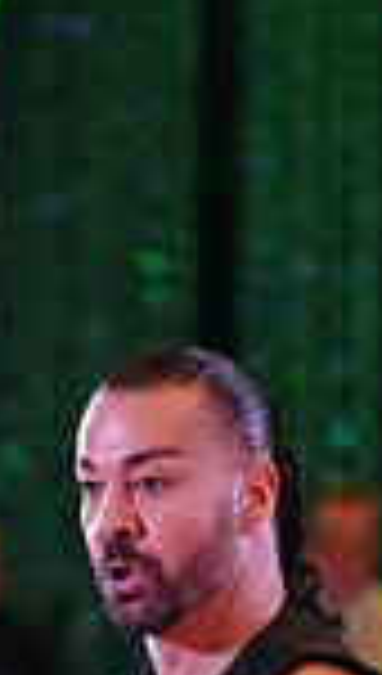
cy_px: 1210
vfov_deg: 4.2
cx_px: 25
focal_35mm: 509
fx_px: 9115
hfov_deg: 2.4
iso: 5000
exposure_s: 1/400
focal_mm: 126
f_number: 2.8
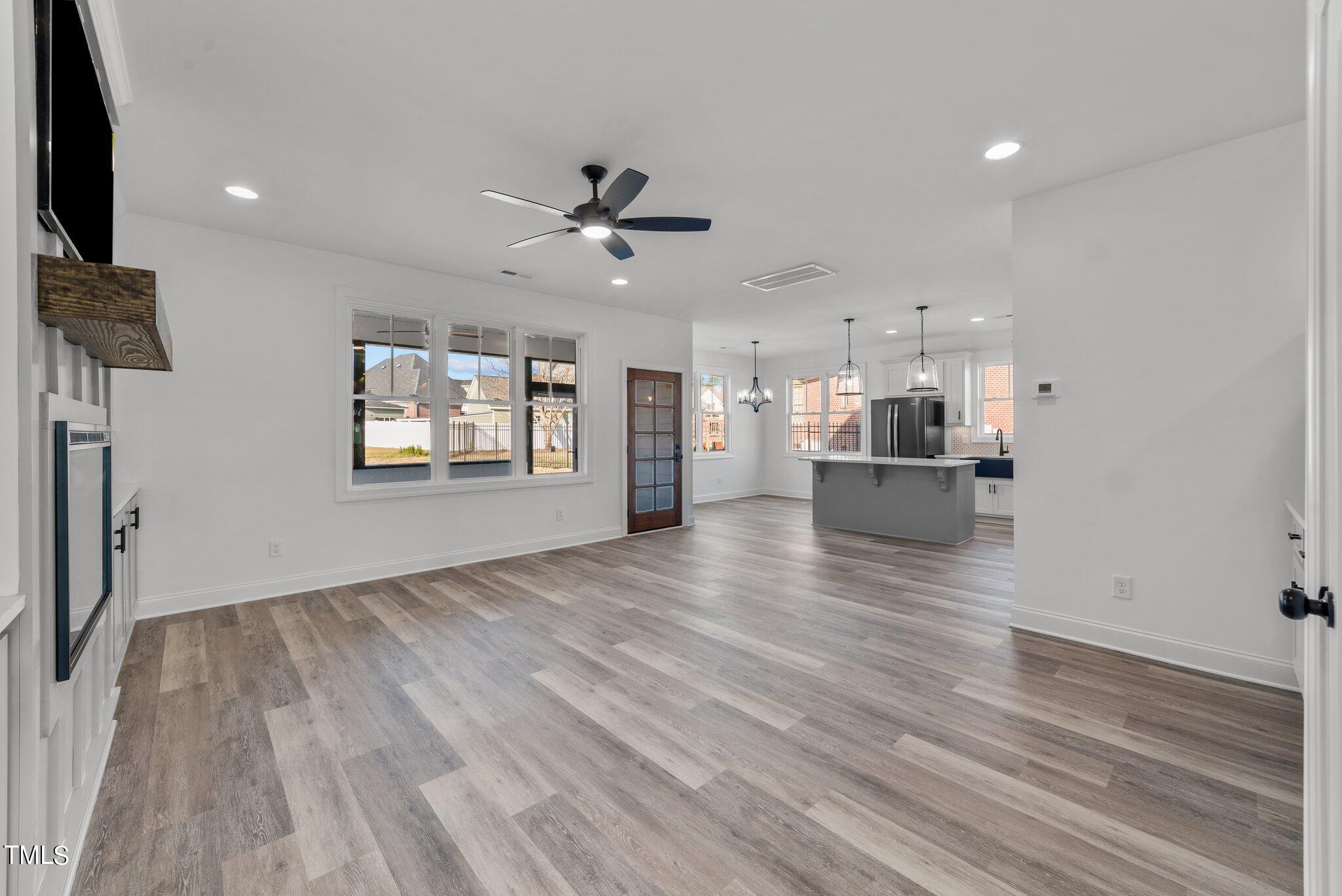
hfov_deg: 104.2
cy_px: 448
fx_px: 522
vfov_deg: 81.3
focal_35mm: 14
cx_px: 671
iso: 100
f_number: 8
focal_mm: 14
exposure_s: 1/2.5
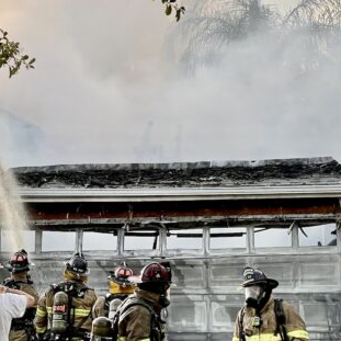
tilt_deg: +2.2
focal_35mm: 175
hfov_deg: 9.8
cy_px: 215
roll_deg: +0.4
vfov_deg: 10.0
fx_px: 1950
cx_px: -86
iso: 32
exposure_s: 1/305
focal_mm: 9
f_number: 2.8
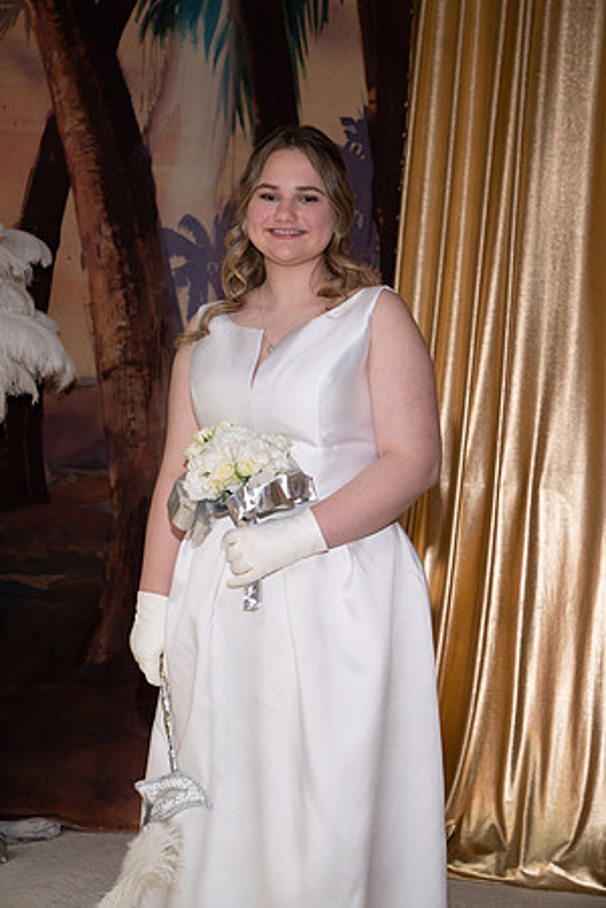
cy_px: 454
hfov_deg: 19.5
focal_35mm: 70
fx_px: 1767
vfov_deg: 28.8
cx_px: 303
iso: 800
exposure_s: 1/160
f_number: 5.6
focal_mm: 70
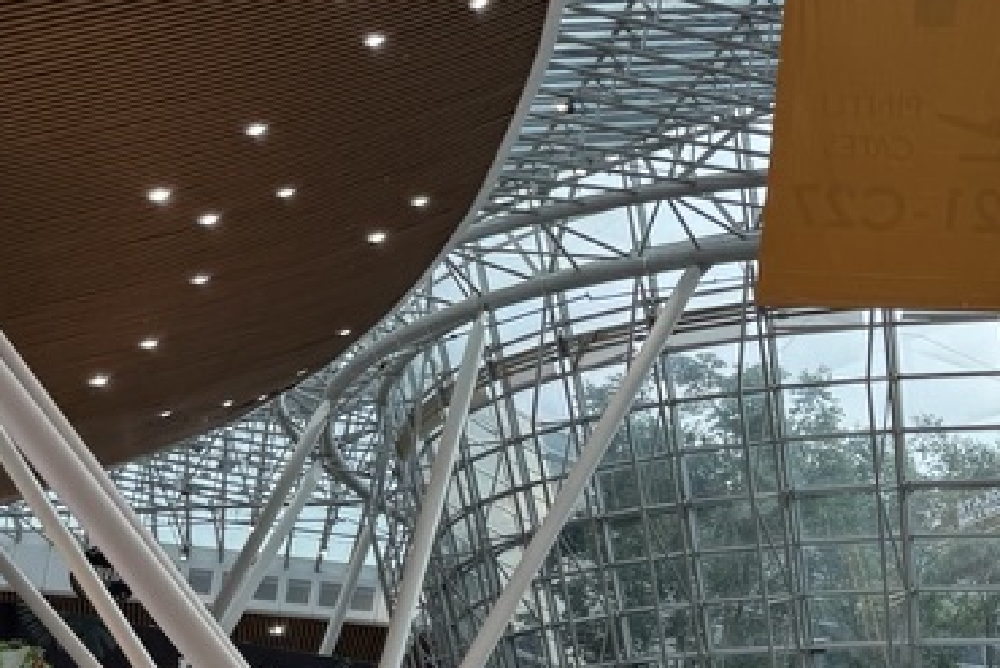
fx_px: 1917
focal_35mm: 69
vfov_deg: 19.6
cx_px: 1176
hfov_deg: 26.3
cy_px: 479
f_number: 1.78
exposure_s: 1/164
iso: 80
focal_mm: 6.76
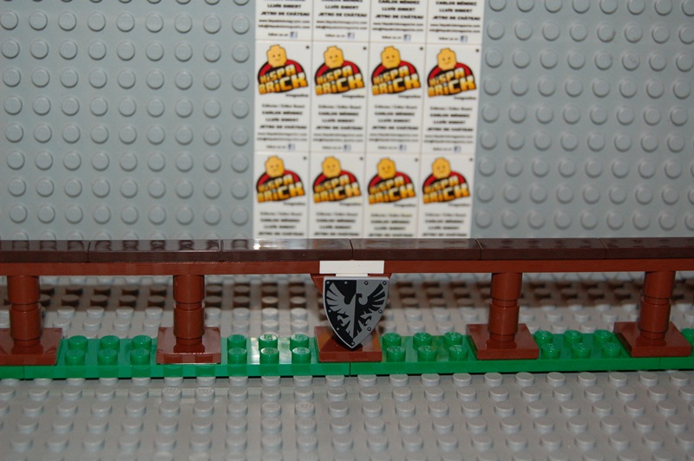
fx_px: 1300
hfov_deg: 29.9
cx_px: 347
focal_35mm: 68
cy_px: 230
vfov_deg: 20.1
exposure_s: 1/60
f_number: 5.3
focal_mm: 45
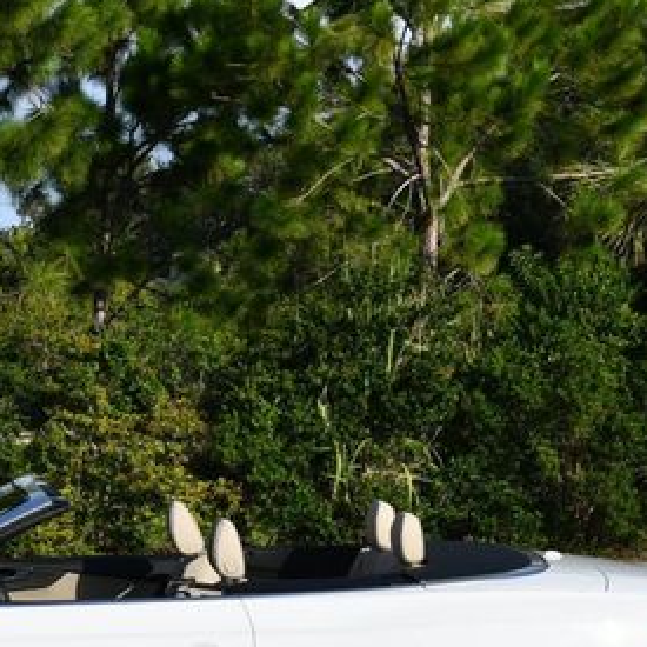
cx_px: 108
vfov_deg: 16.8
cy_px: 494
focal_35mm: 103
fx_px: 2178
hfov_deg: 16.7
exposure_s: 1/320
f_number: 9
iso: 100
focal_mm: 26
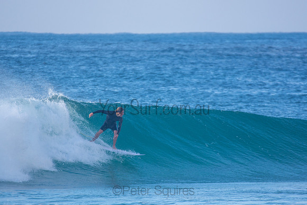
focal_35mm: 787
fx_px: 6715
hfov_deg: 2.6
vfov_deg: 1.7
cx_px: 154
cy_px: 102
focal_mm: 500
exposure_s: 1/640
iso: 220
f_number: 5.6
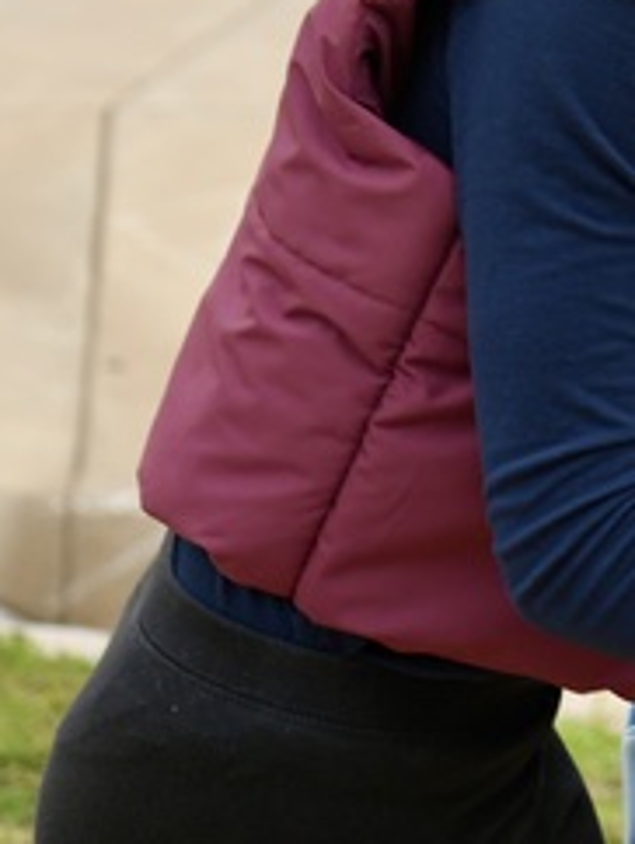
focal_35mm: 195
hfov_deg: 7.5
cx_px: 970
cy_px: 138
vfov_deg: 10.1
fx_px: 4761
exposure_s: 1/160
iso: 160
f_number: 4.5
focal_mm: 48
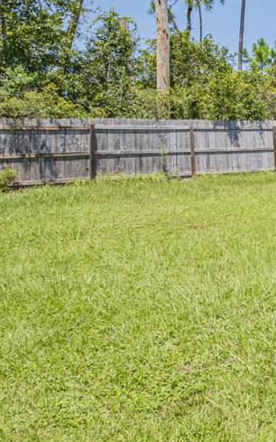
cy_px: 131
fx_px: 481
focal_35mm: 40
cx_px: 454
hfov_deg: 23.1
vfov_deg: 48.0
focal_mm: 10
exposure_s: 1/80
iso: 400
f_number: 18
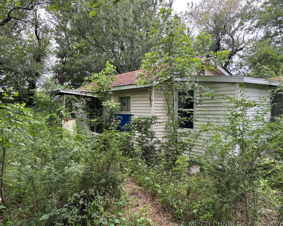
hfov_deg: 62.1
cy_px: 113
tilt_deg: -1.3
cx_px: 129
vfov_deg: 51.5
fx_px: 235
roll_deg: -0.5
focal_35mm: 28
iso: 50
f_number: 1.6
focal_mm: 5.96
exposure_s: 1/221
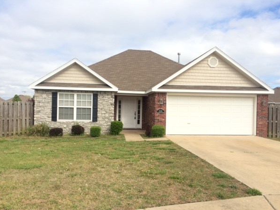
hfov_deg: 58.3
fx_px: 251
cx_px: 146
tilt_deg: -0.7
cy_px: 112
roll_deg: -0.4
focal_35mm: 31
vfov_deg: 45.4
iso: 32
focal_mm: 4.15
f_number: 2.2
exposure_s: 1/1414
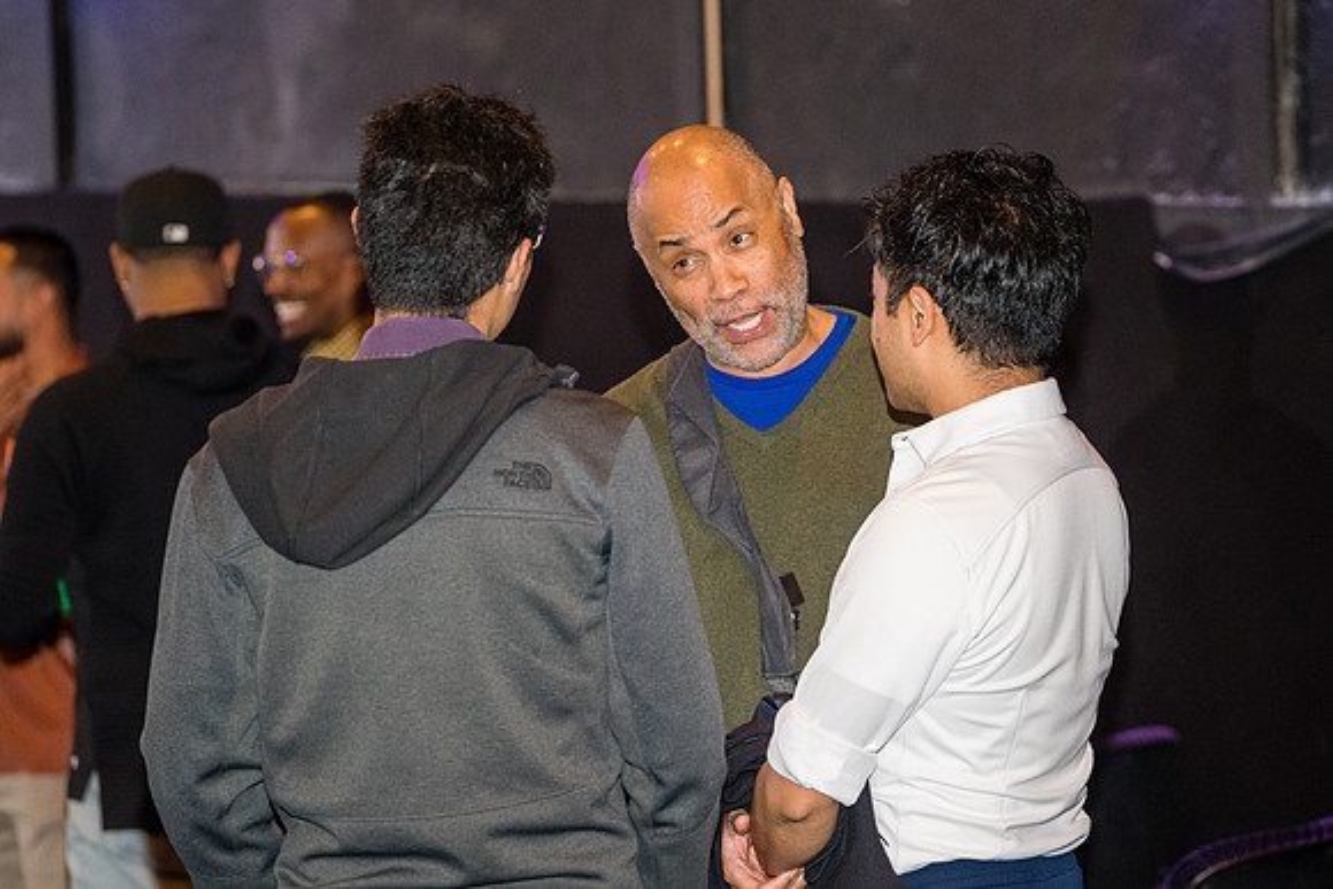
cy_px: 391
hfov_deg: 11.3
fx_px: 6721
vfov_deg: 7.6
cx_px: 695
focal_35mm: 181
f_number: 4
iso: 5000
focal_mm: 162
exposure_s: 1/100
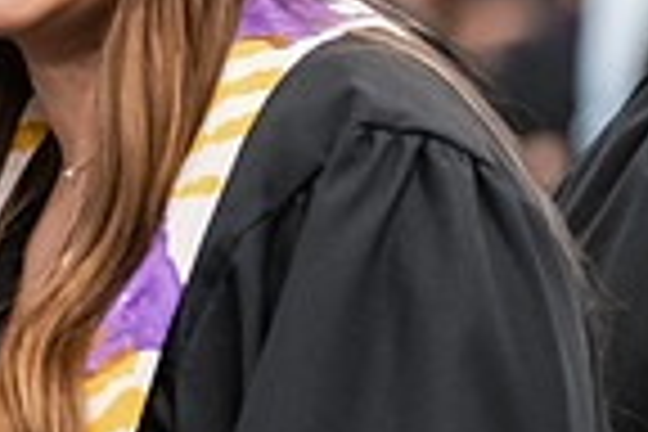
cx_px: -432
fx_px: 9035
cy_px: -38
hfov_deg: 4.1
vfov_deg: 2.7
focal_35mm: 502
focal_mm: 125
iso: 4000
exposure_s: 1/200
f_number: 3.5
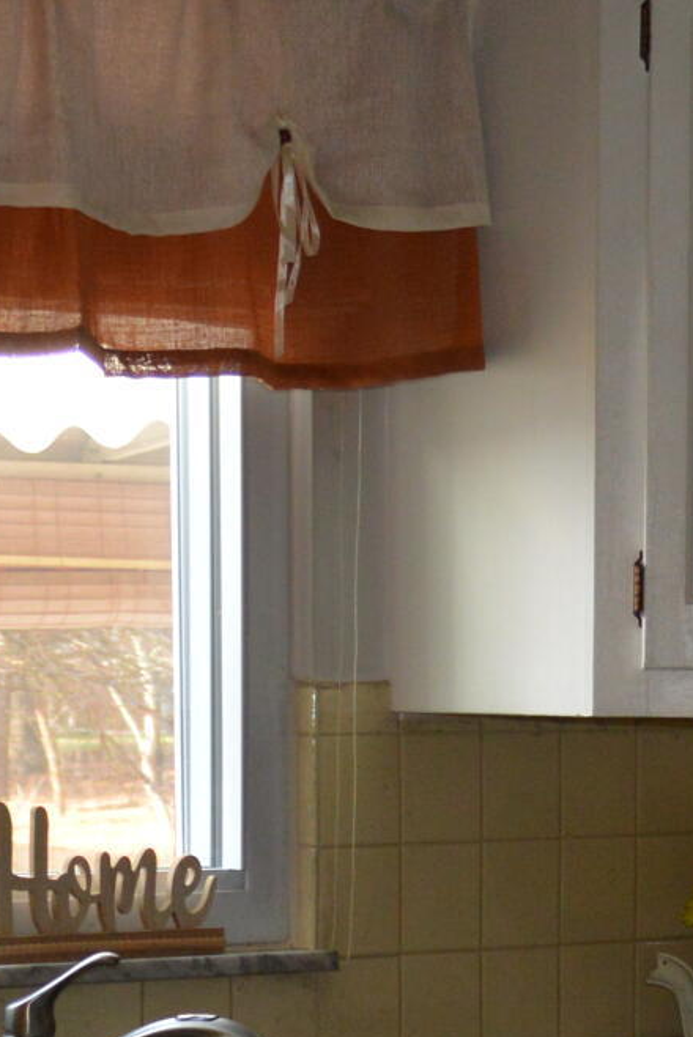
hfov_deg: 9.2
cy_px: 1342
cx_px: 402
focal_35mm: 150
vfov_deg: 13.2
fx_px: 4326
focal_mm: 22
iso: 500
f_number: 4
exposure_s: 1/60
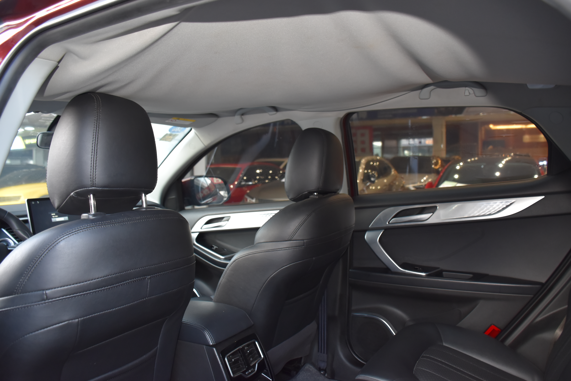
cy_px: 190
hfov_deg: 67.4
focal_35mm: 27
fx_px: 428
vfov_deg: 48.0
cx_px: 286
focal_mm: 18
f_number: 3.5
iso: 800
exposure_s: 1/60
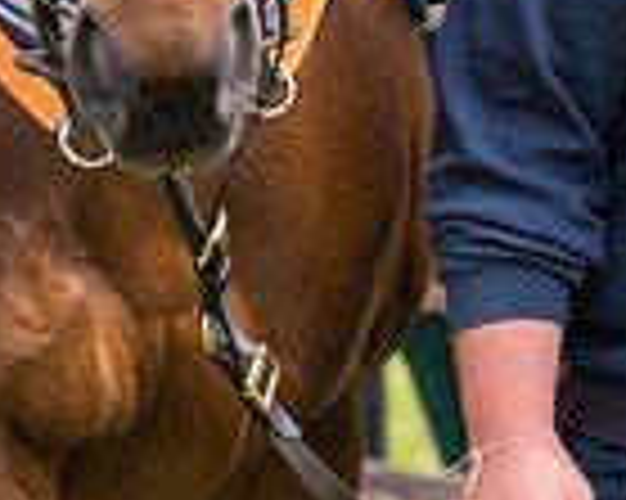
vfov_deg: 2.2
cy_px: -423
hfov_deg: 2.7
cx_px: 996
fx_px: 13071
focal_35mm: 706
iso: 50
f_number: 5
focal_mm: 135
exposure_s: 1/250
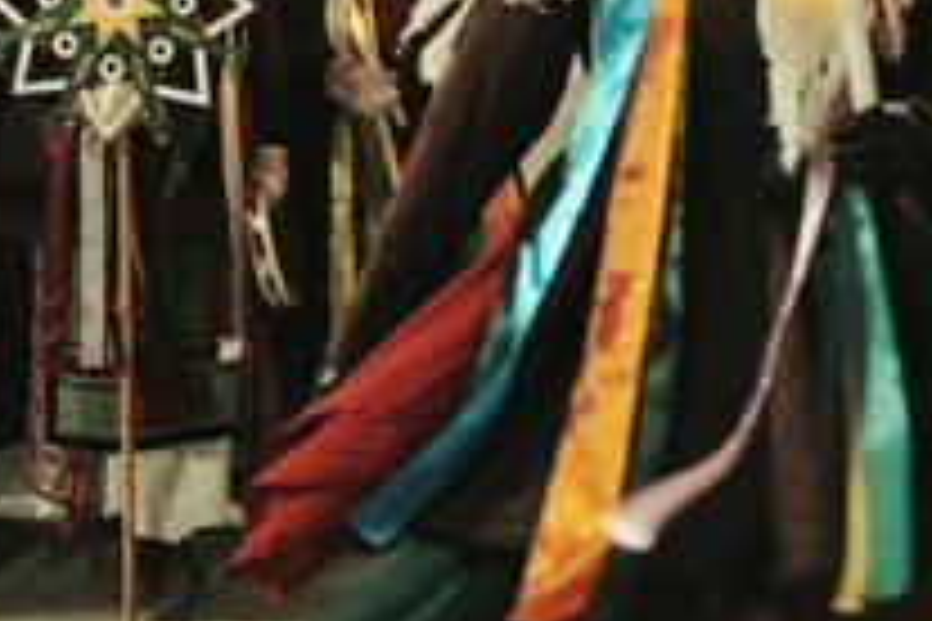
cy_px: 79
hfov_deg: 36.8
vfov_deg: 24.4
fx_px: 1398
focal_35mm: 54
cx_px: 396
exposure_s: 1/125
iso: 1600
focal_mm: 28
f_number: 2.8
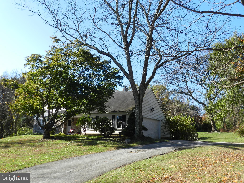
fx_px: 268
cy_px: 92
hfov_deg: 49.0
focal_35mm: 38
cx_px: 122
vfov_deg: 37.7
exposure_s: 1/500
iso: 160
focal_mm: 6.7
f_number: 4
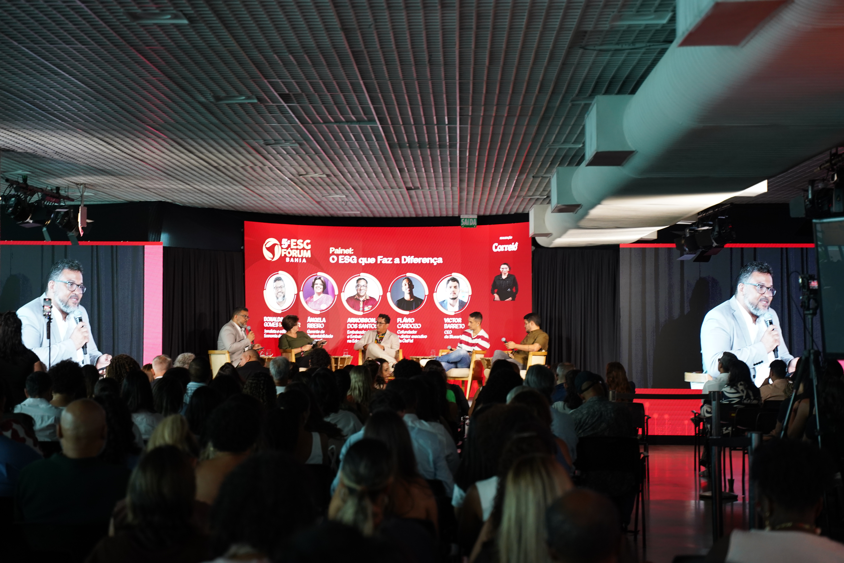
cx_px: 422
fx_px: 1758
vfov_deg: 18.2
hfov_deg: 27.0
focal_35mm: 75
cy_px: 282
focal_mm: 75
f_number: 4
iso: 1600
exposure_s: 1/200
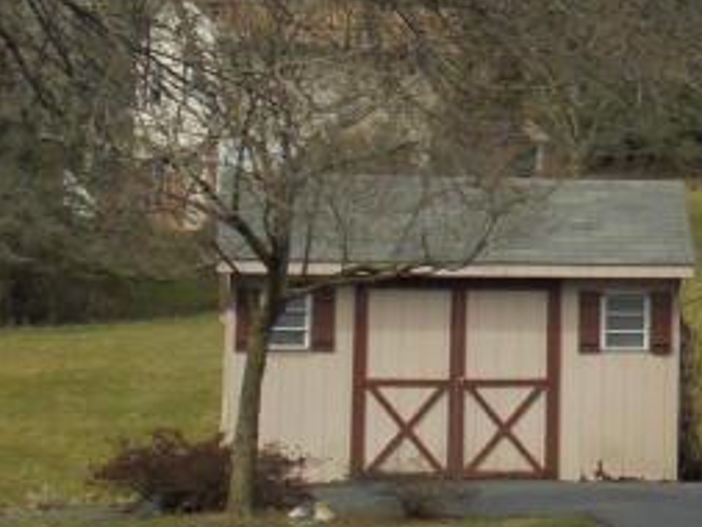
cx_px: 1396
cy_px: 58
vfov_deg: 9.6
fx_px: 3125
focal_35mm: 154
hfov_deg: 11.6
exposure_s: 1/500
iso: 100
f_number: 4.2
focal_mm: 6.9
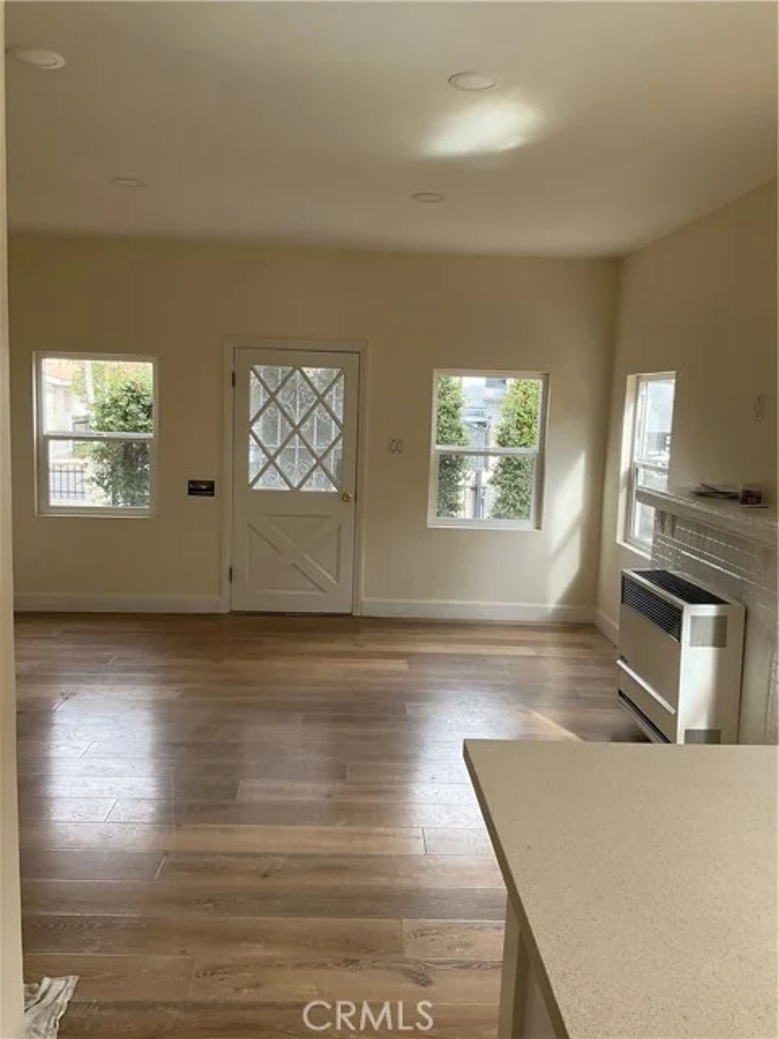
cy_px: 520
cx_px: 390
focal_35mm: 29
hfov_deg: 48.2
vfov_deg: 61.7
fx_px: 870
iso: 32
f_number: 1.8
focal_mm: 3
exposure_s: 1/122
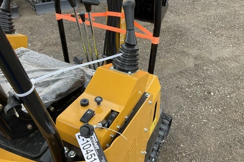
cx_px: 120
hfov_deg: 60.3
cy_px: 76
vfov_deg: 42.3
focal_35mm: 31
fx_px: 210
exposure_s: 1/342
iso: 25
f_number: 1.8
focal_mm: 3
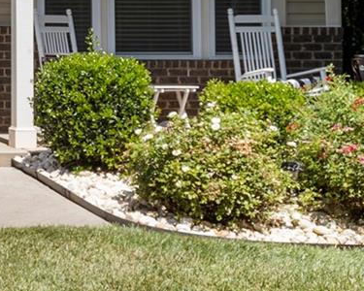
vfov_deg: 16.4
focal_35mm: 82
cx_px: -304
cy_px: -189
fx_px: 883
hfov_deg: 18.1
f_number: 7.1
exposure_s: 1/125
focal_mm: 16
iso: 200
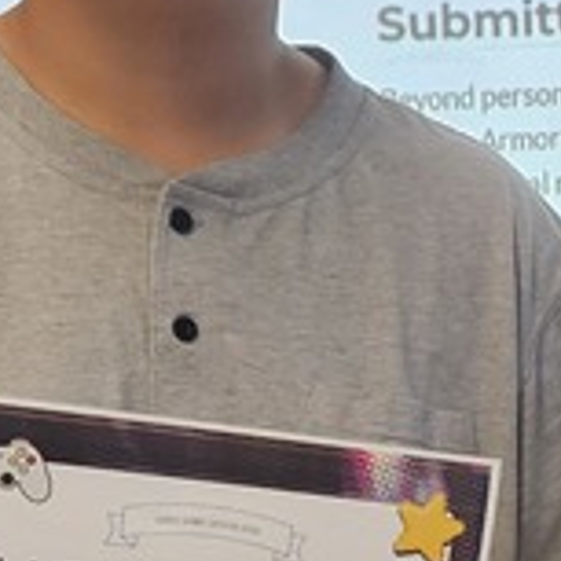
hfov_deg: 12.6
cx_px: 594
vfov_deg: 12.4
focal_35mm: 136
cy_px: 766
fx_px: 2494
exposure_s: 1/180
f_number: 1.8
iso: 200
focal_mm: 5.4
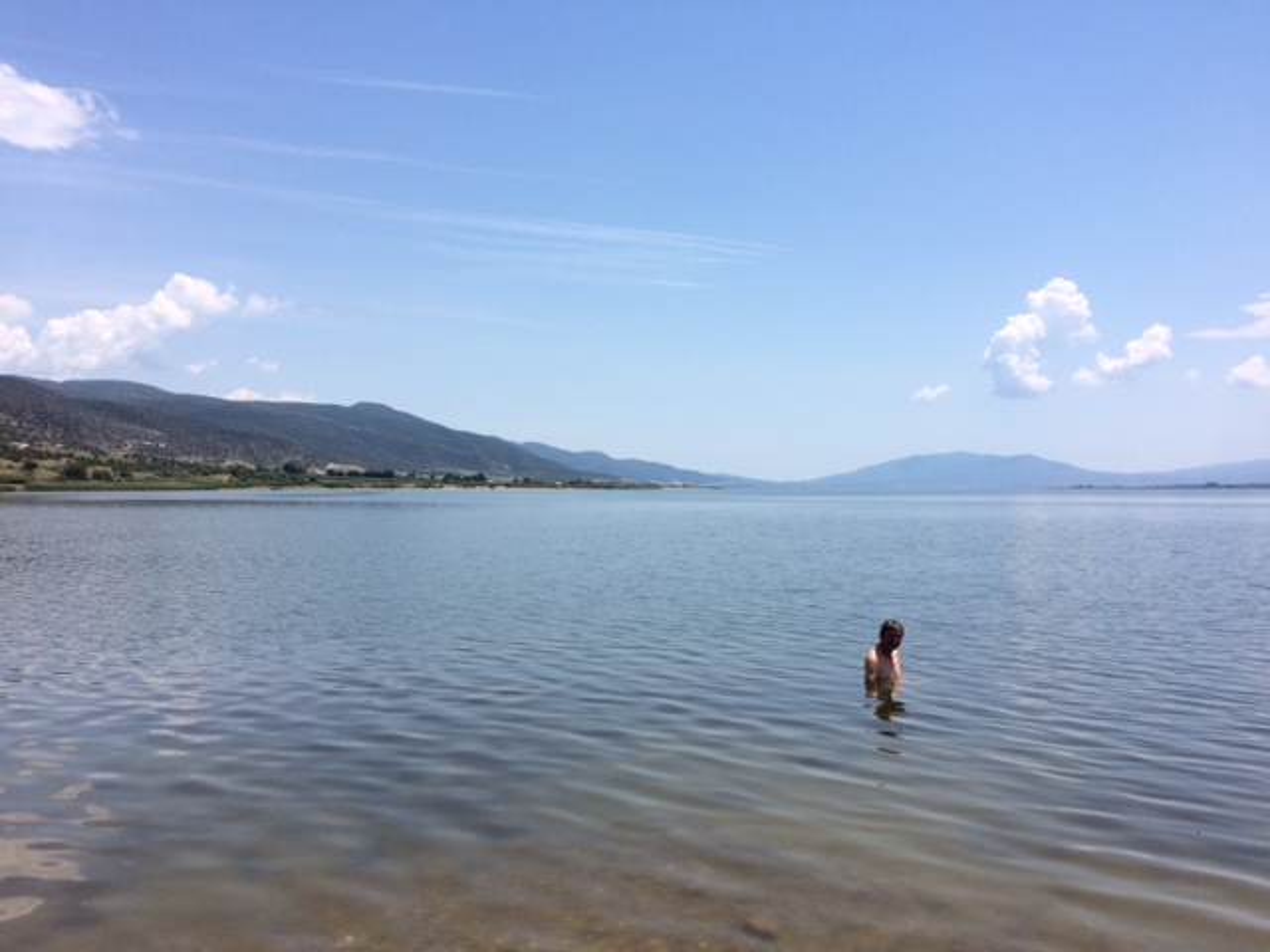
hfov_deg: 61.7
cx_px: 635
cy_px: 476
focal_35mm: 29
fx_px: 1064
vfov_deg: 48.2
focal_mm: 4.15
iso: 32
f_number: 2.2
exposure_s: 1/3165
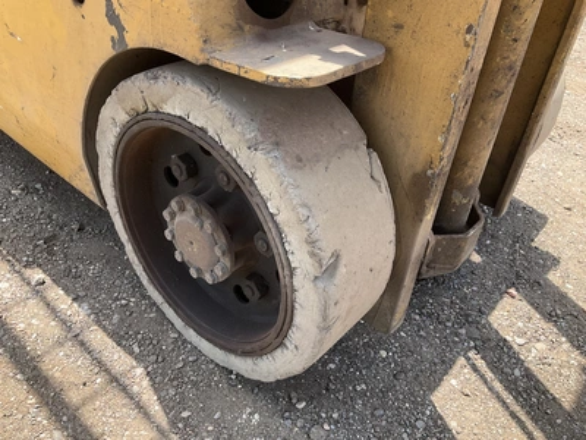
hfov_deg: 61.7
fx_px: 491
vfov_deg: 48.2
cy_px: 220
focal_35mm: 29
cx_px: 293
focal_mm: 3
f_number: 1.8
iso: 25
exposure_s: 1/380
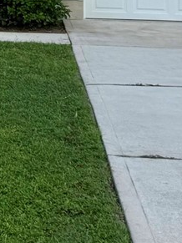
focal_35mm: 132
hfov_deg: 11.0
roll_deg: -0.9
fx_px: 926
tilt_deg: +5.0
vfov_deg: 13.8
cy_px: -144
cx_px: -50
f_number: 1.78
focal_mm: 6.76
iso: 80
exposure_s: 1/4405
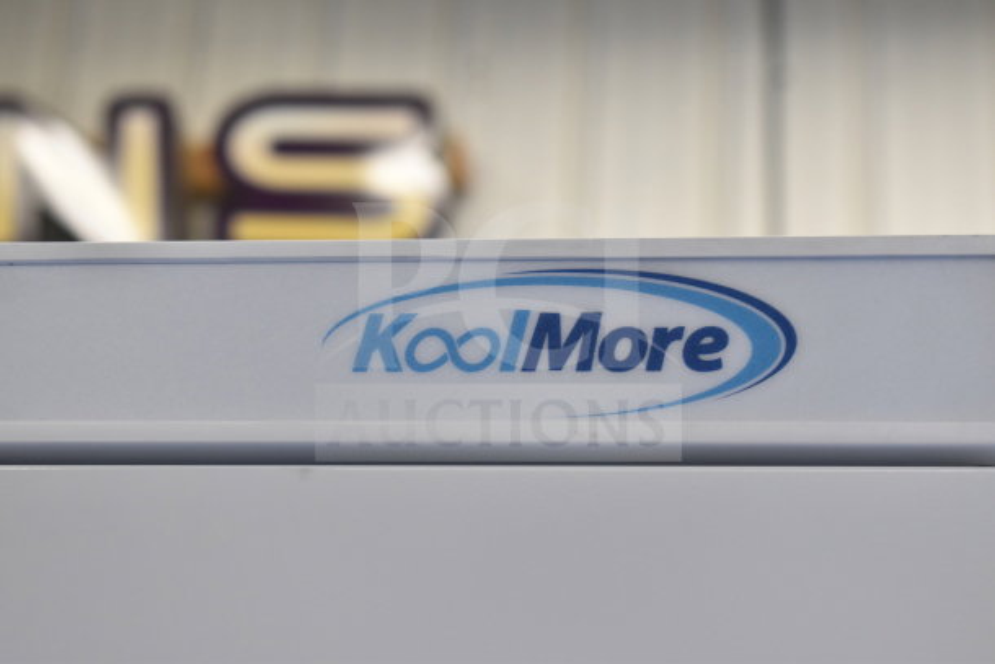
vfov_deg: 16.6
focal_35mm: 82
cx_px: 498
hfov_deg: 24.6
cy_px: 332
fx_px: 2281
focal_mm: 55
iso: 1250
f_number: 5.6
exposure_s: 1/100
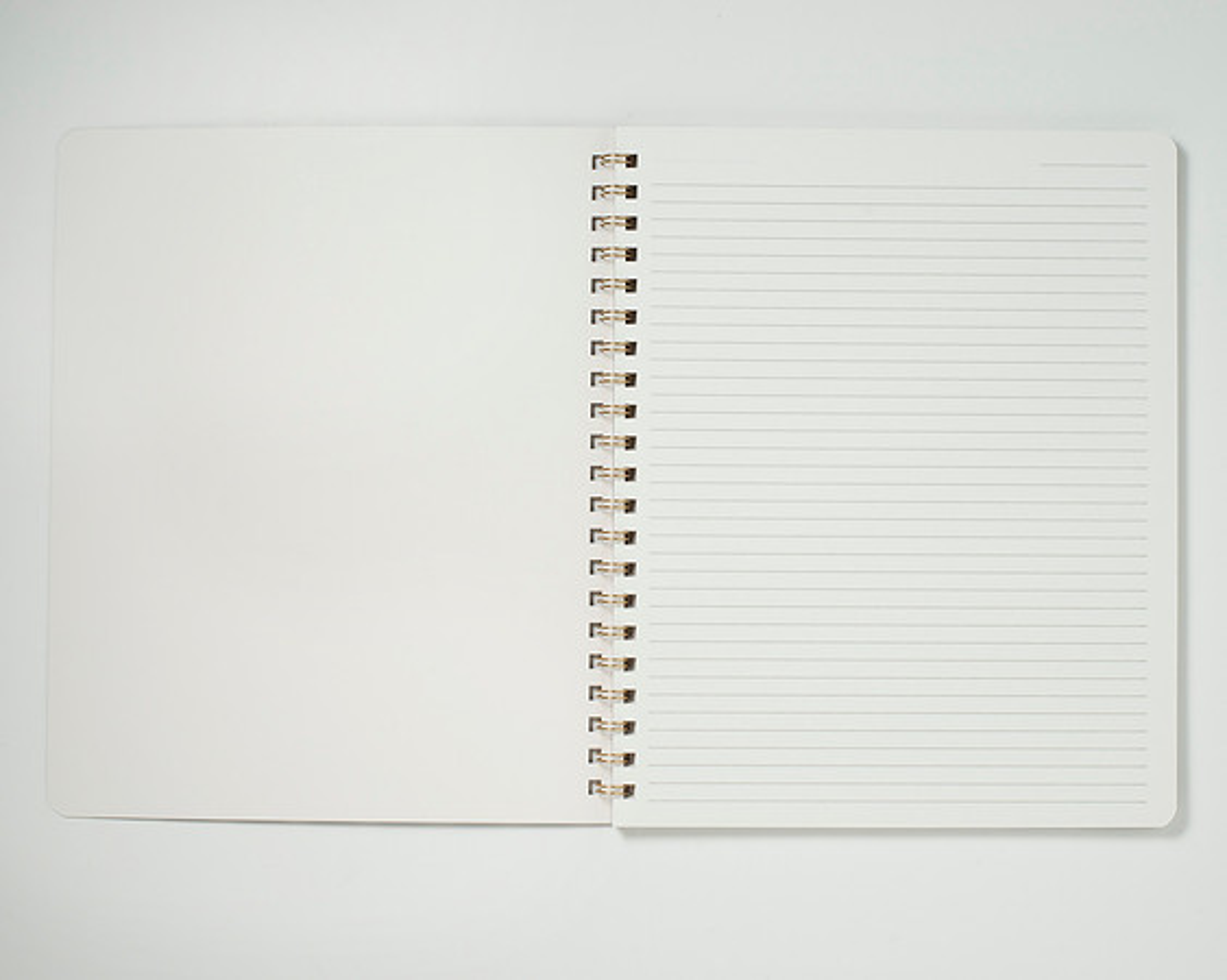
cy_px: 503
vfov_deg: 26.3
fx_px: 2102
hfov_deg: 32.5
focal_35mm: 58
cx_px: 621
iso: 200
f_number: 9
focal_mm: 50
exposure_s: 1/200
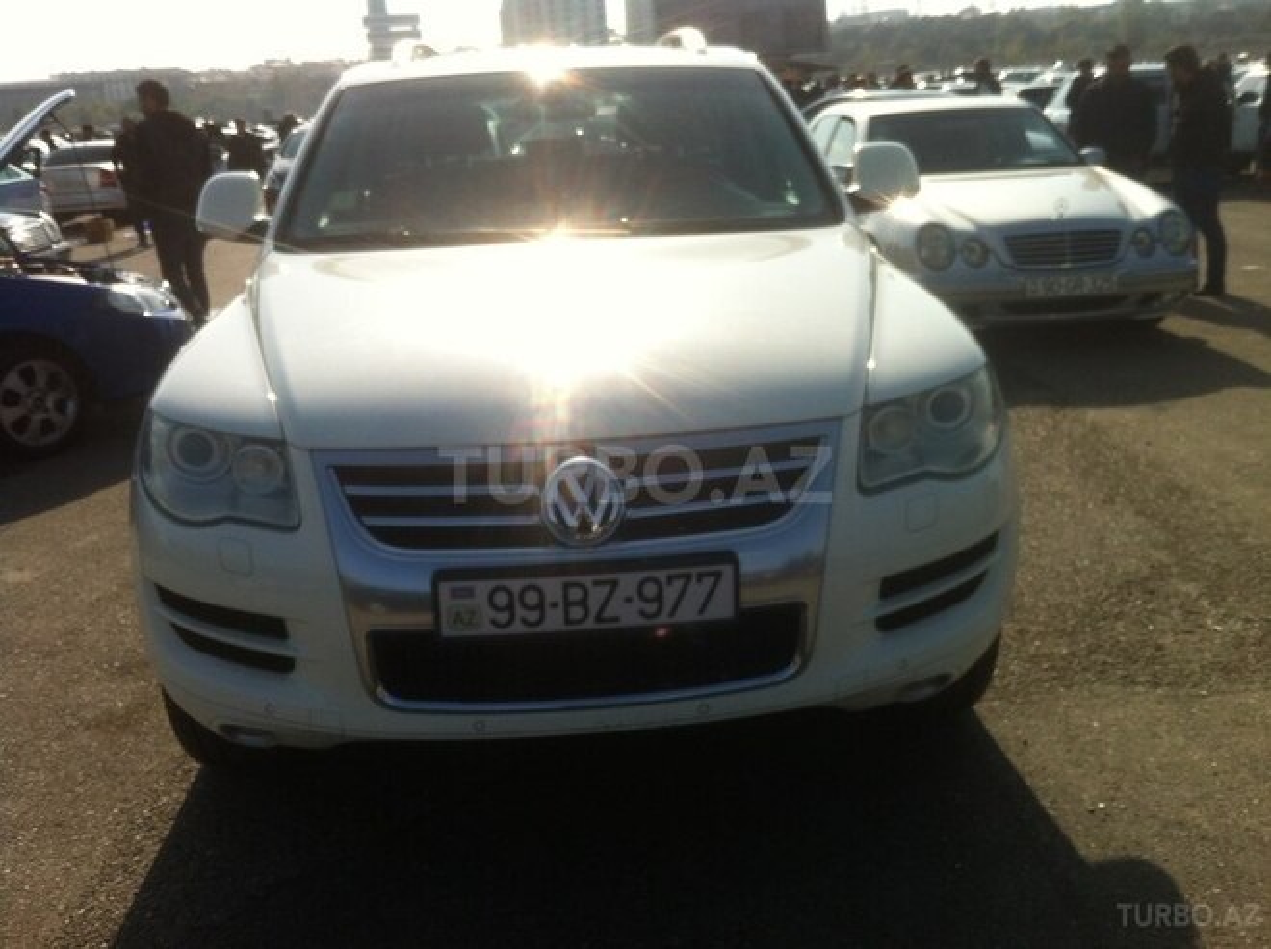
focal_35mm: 35
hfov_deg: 52.7
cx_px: 636
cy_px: 474
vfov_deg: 40.6
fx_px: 1283
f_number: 2.8
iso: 80
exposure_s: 1/1588
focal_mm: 3.85
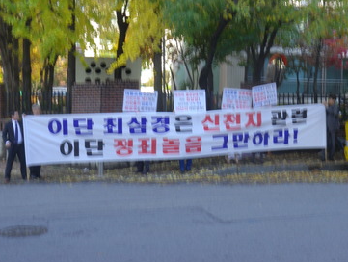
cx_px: 187
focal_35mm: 61
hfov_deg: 31.6
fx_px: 614
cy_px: 107
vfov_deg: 24.1
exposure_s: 1/60
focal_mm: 8.7
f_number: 4.2
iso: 80
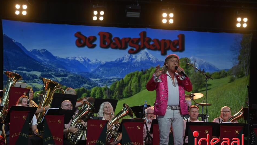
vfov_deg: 8.2
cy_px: 72
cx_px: 123
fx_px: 1009
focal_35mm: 148
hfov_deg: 14.5
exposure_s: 1/200
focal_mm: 135
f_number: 4.8
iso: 1600
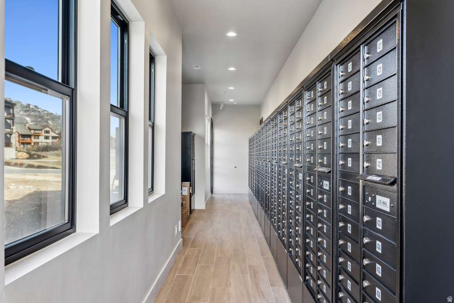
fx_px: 387
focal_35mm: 31
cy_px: 152
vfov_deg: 42.8
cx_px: 227
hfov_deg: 60.7
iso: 1600
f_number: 5.6
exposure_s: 1/500
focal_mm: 30.7
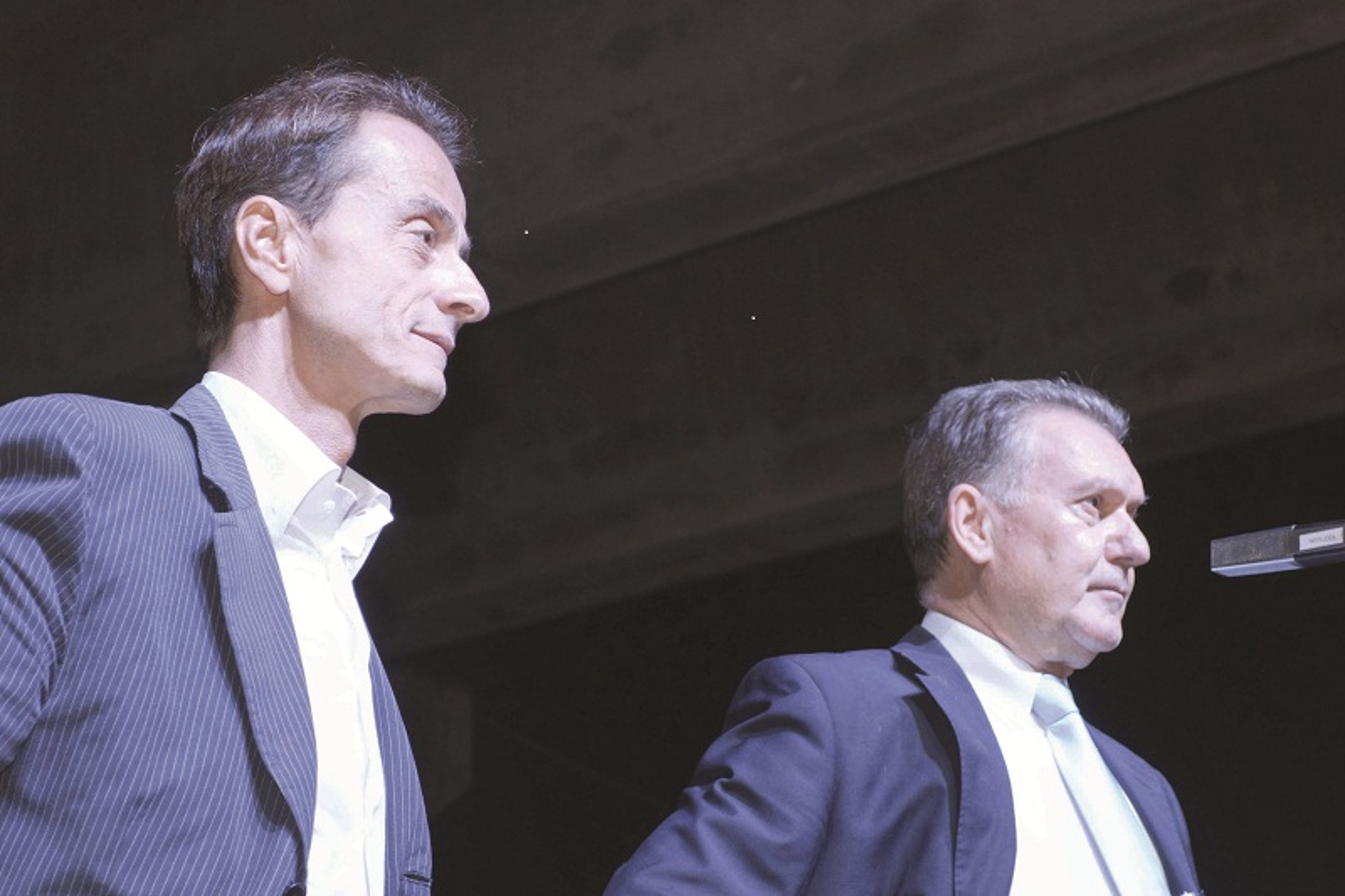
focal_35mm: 69
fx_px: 2577
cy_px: 448
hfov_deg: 29.2
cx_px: 672
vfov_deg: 19.7
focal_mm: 46
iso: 800
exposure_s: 1/60
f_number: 5.3
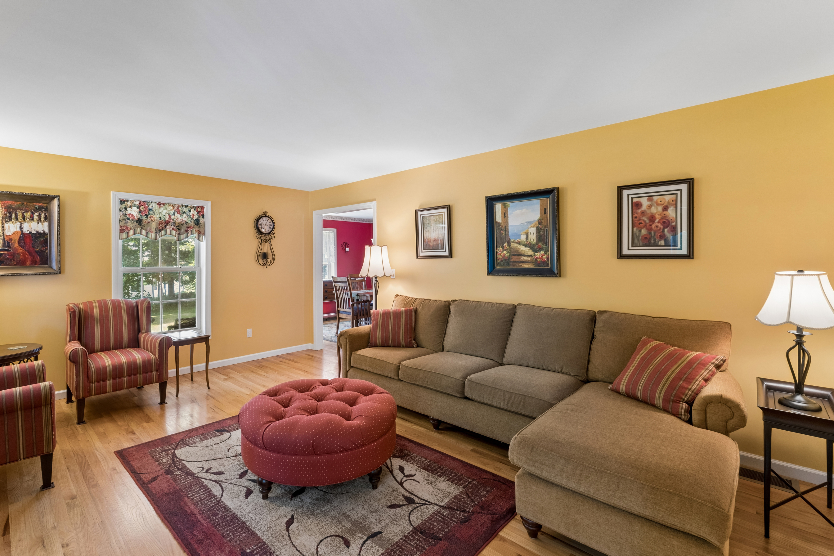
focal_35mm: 16
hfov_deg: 96.4
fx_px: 371
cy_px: 268
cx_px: 376
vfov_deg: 73.7
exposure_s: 1/3.33
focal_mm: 14
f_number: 13
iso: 400
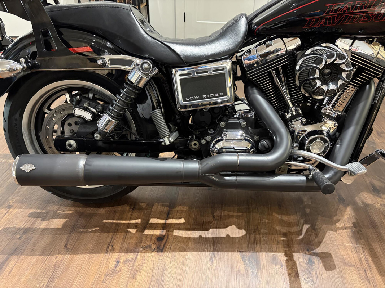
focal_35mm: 26
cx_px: 192
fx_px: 289
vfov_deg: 53.1
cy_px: 144
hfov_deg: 67.3
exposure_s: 1/30
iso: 500
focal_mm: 5.96
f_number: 1.6
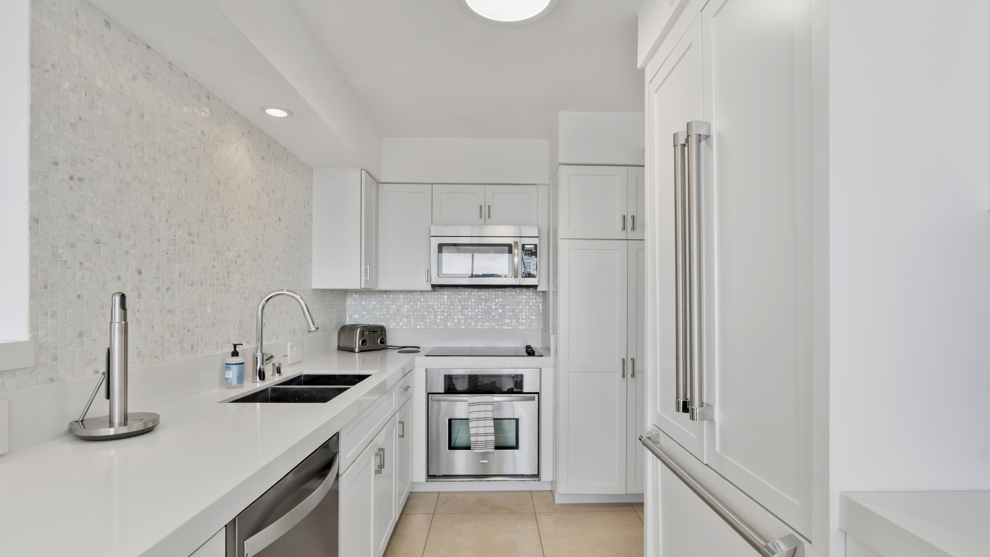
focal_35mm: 17
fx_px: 446
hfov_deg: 95.9
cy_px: 310
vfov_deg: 63.7
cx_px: 501
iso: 125
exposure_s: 1/10
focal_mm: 16
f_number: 9
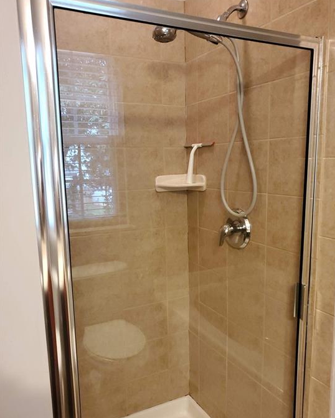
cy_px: 231
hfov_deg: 50.0
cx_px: 178
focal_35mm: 29
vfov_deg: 60.3
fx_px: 359
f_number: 1.5
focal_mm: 4.3
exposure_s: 1/40
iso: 320
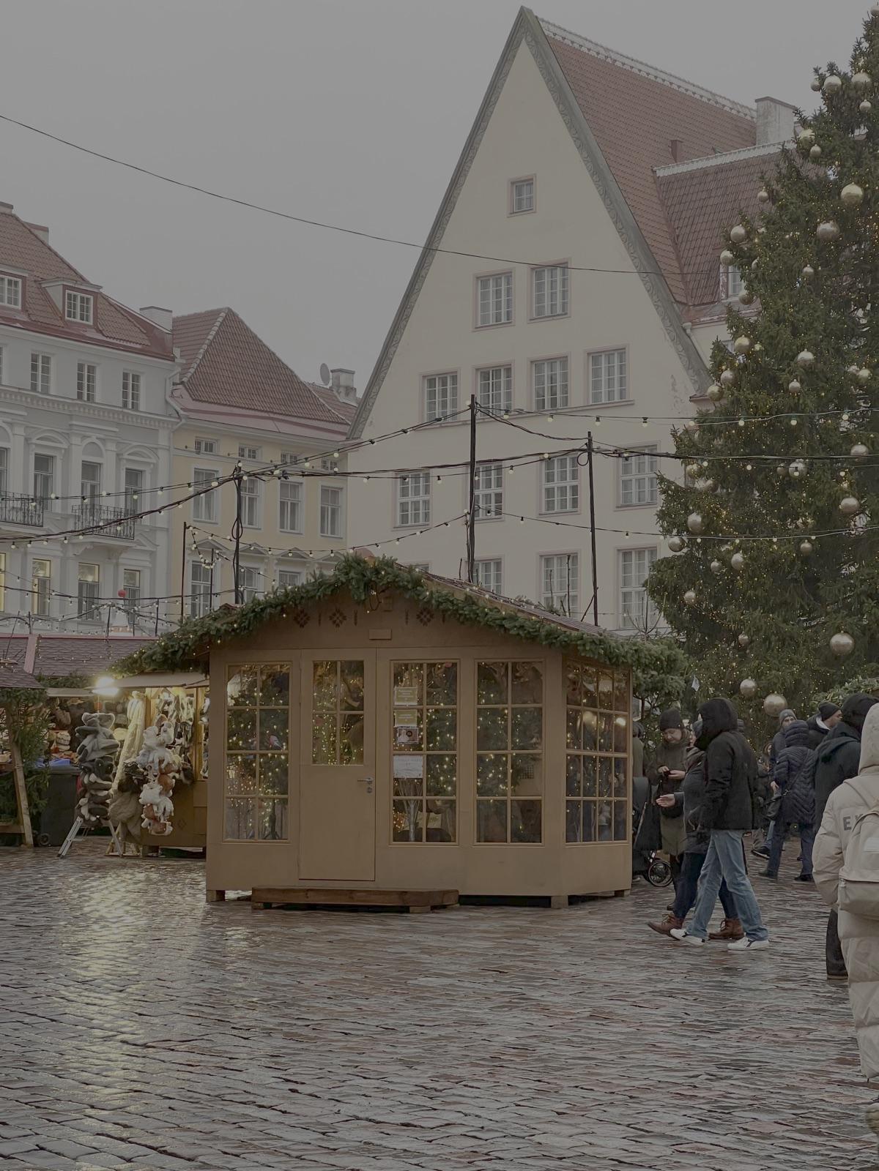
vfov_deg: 25.3
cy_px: 586
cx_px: 440
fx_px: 2607
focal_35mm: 77
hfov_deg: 19.1
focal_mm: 9
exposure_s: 1/100
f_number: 2.8
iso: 100
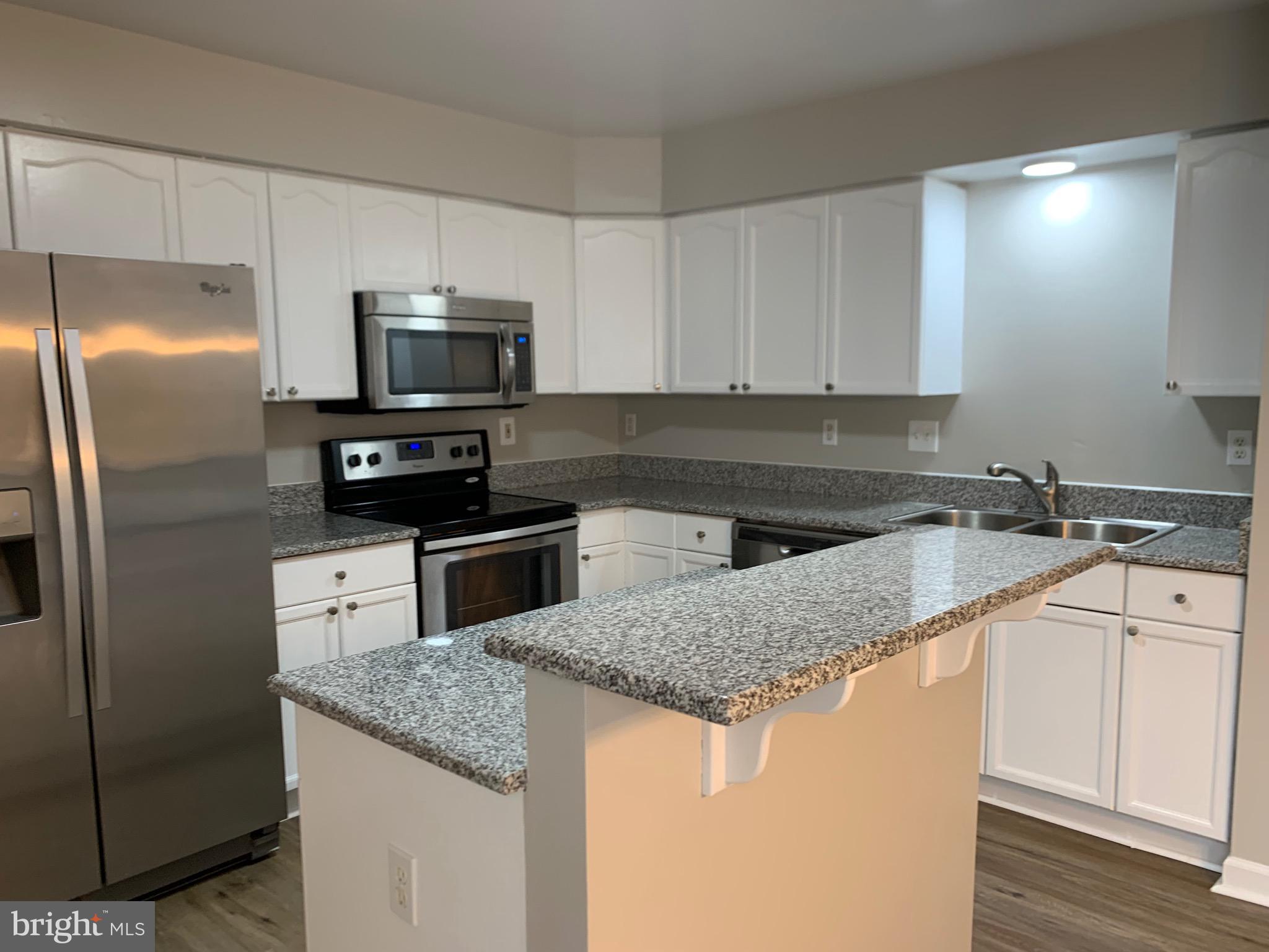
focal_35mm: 26
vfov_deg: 53.1
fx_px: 953
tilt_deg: -7.4
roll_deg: -0.5
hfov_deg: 67.3
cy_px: 476
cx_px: 634
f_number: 1.8
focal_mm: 4.25
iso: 80
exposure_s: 1/60
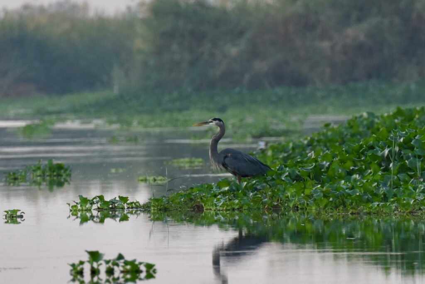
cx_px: 212
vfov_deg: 3.4
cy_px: 142
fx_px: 4723
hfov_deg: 5.2
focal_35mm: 400
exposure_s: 1/640
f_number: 9
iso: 2000
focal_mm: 400
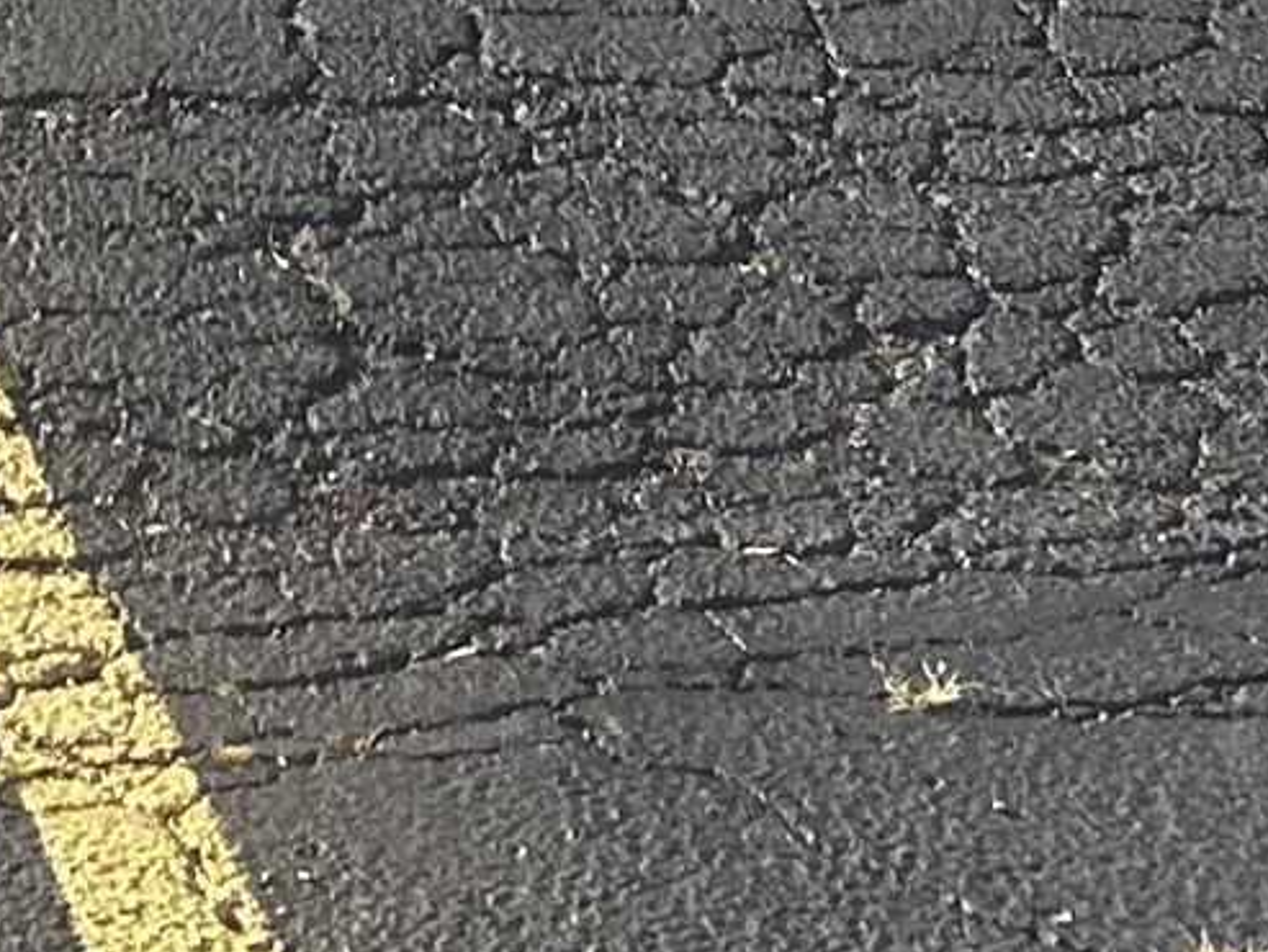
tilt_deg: -2.1
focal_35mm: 162
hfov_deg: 11.9
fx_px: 5936
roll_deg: -1.3
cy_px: -1899
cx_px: -365
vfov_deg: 7.9
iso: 50
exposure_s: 1/1575
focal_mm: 5.7
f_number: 1.5
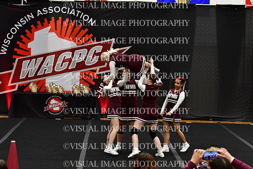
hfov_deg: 16.6
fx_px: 865
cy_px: 84
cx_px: 126
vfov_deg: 11.2
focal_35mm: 123
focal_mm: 82
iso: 4000
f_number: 4
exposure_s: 1/500
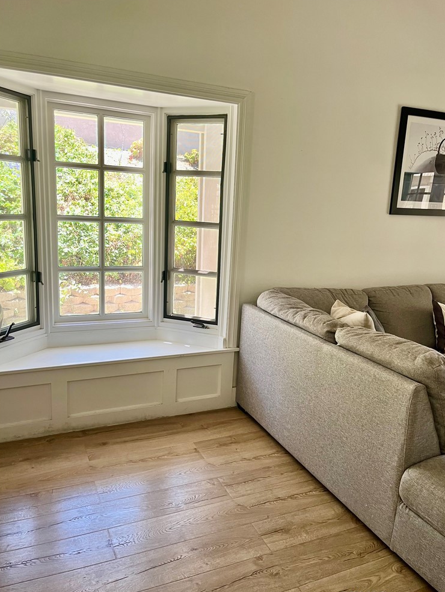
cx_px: 226
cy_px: 298
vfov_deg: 65.3
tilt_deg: -11.5
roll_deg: -4.3
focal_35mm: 27
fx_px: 463
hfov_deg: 51.4
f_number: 1.6
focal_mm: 5.1
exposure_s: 1/83
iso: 125
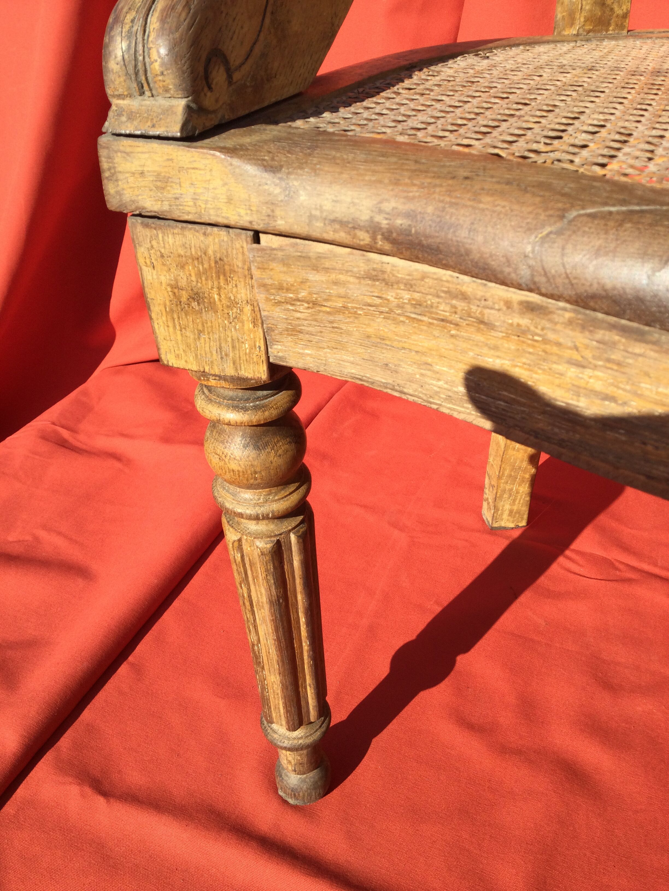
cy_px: 446
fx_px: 799
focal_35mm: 31
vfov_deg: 58.4
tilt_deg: -33.4
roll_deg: -0.2
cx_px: 334
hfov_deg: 45.4
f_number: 2.4
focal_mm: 3.3
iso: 25
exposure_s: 1/631
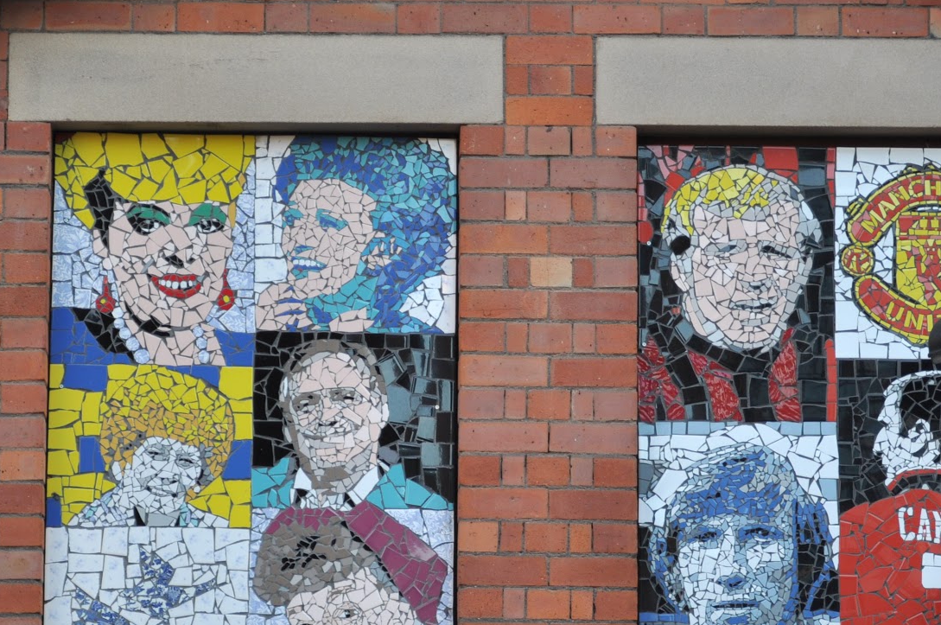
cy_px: 497
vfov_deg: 10.7
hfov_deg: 16.2
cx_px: 426
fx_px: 3314
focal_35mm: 127
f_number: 5.3
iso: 200
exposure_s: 1/60
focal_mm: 45
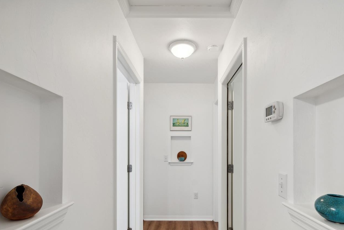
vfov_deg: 63.6
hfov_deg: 86.8
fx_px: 182
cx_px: 180
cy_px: 144
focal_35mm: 19
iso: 200
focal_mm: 10
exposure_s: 1/6
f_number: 8
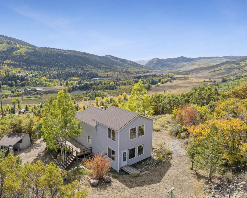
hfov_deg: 67.9
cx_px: 109
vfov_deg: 56.8
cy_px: 100
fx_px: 183
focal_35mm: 25
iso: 130
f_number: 2.8
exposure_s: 1/2000
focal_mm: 8.38
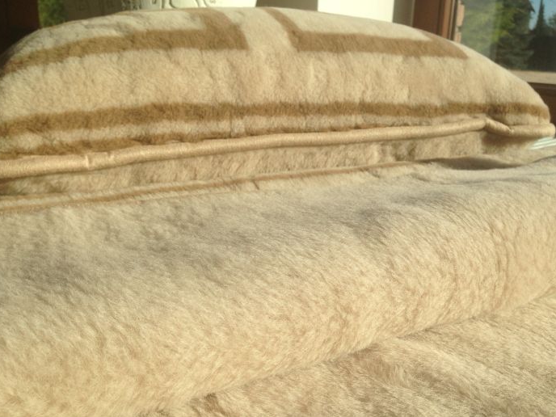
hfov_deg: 54.0
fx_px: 546
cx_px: 278
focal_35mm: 34
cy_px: 214
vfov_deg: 41.8
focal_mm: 4.13
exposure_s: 1/1595
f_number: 2.4
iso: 50
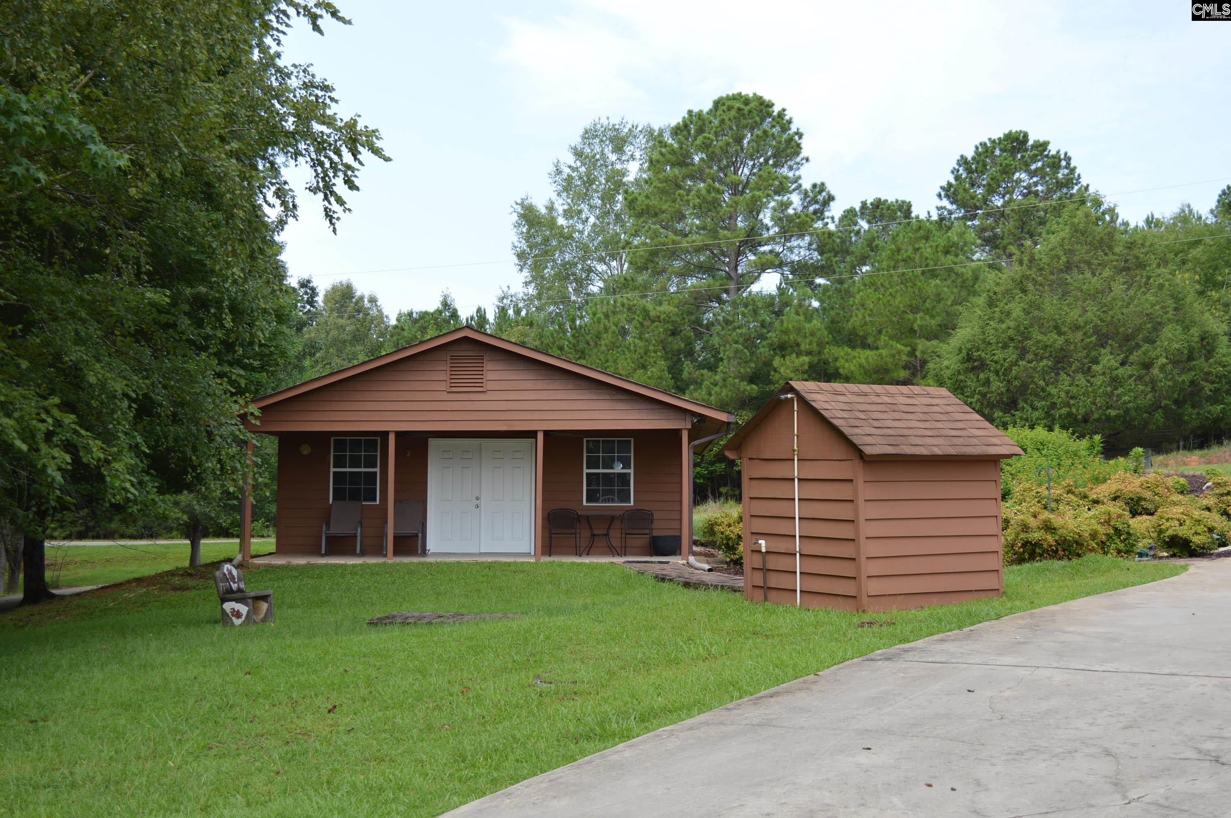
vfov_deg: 29.8
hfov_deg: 43.6
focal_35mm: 45
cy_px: 409
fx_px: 1537
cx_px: 616
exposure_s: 1/200
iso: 100
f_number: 5.6
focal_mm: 30
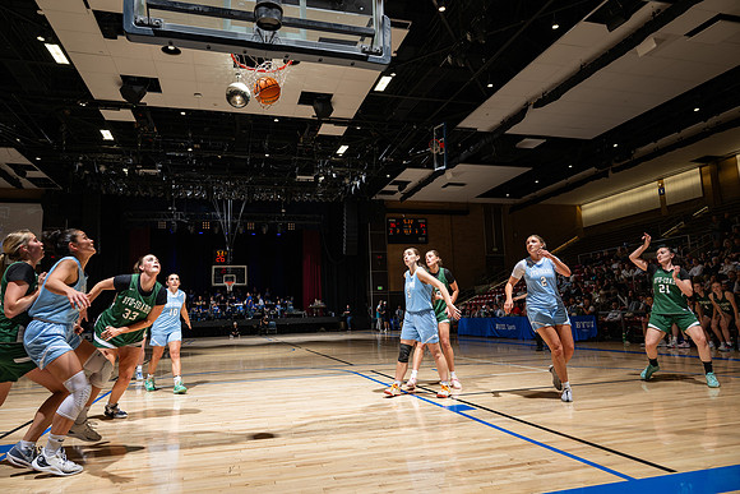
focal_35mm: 24
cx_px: 370
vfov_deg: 53.2
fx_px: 493
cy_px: 247
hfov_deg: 73.7
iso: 80
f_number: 5
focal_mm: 24
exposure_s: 1/100
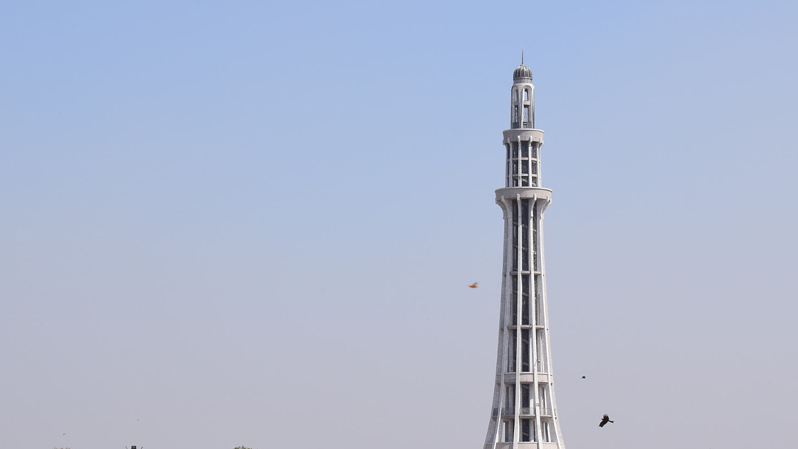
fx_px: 2534
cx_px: 455
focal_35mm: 120
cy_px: 267
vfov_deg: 10.1
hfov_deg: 17.9
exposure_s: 1/500
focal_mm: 55
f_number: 11
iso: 250
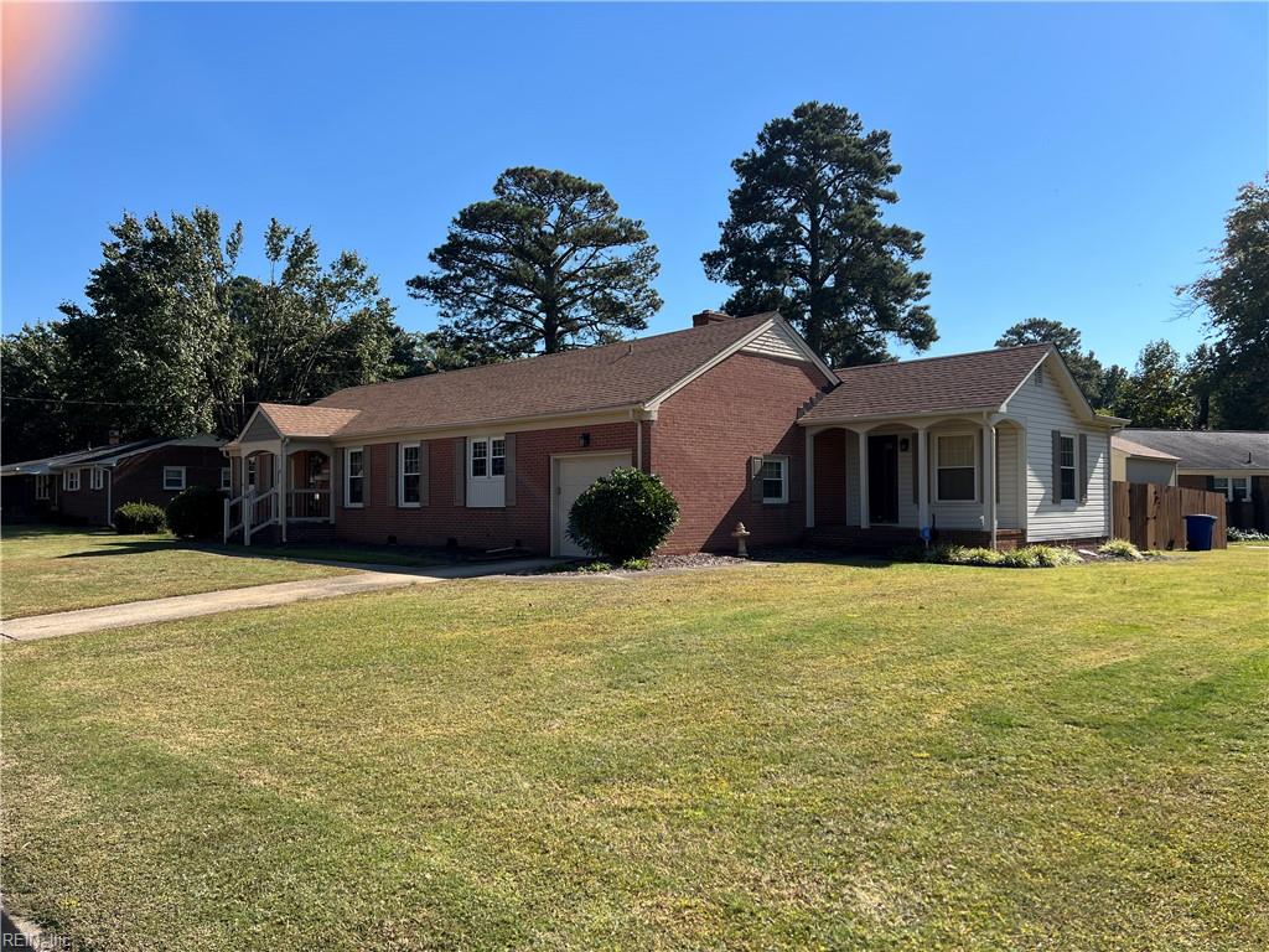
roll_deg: +0.5
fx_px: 953
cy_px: 476
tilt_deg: +1.2
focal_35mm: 26
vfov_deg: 53.1
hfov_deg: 67.3
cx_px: 634
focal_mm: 5.7
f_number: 1.5
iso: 50
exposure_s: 1/3460
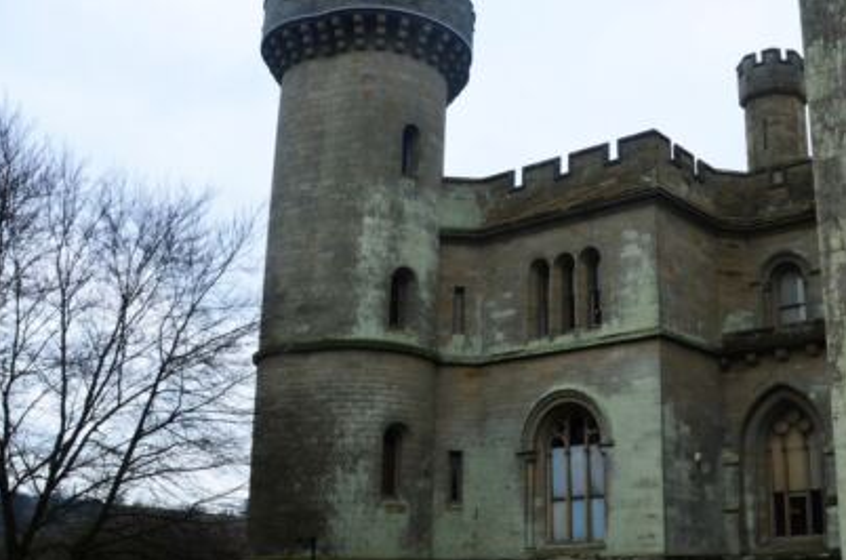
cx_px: 621
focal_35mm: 43
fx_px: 1008
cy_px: 275
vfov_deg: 31.0
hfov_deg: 44.2
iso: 400
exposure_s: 1/40
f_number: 16
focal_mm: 18
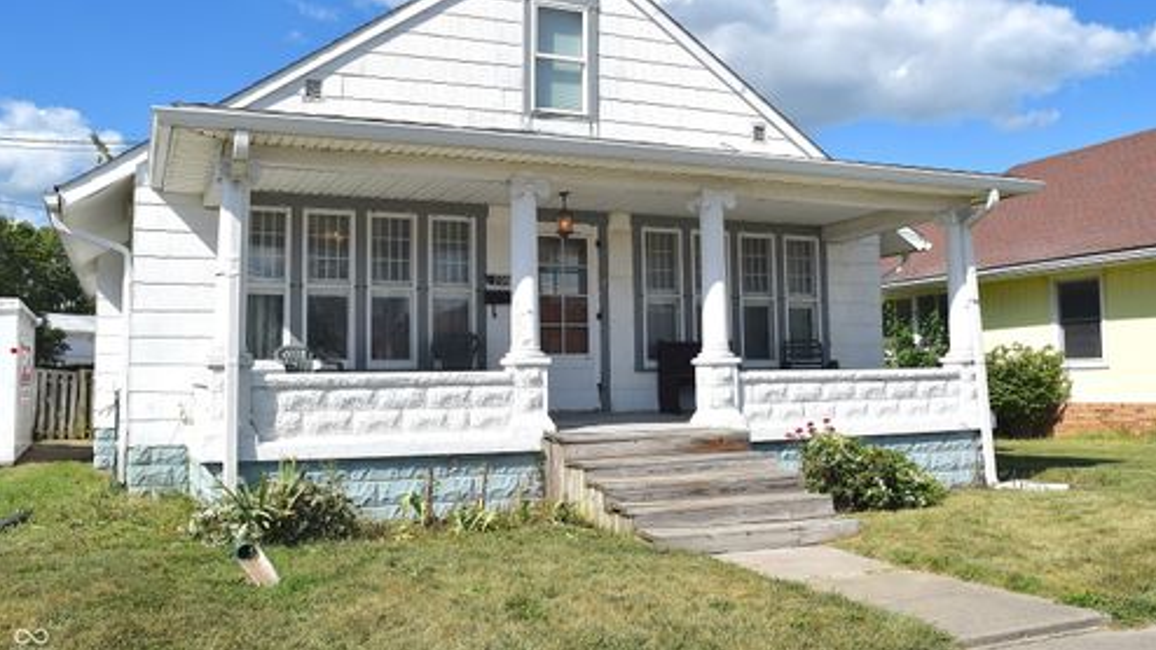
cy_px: 272
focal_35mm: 35
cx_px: 583
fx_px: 1073
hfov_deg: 56.6
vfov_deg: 33.7
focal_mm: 22
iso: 200
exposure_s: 1/500
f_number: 11
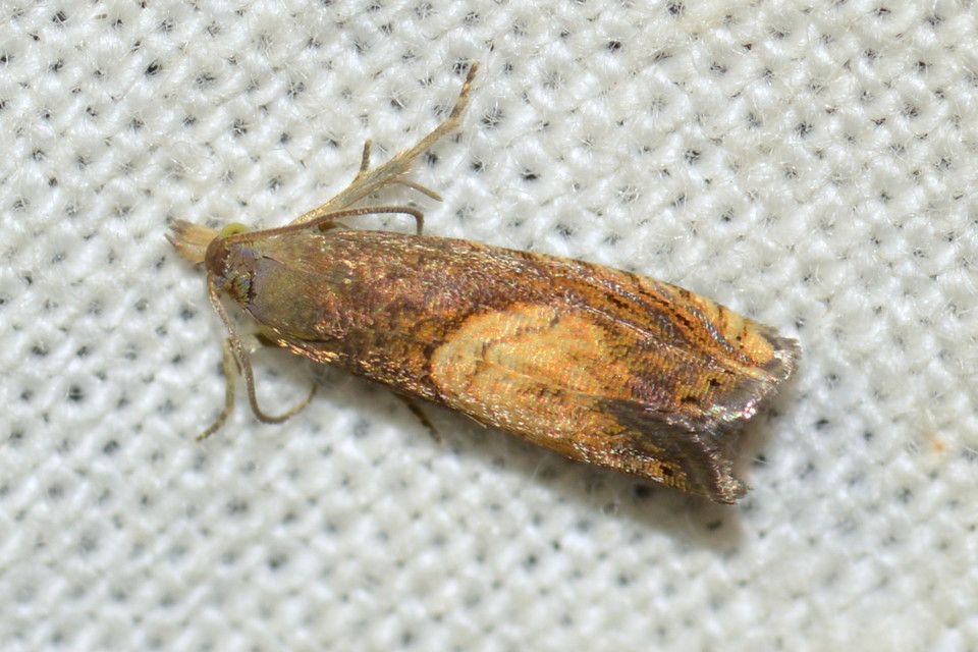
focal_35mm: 150
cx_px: 489
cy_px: 326
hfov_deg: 13.7
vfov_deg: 9.1
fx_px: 4075
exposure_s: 1/200
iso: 100
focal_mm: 100
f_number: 18
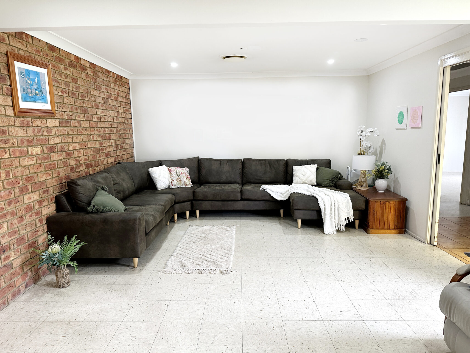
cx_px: 235
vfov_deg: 56.8
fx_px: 326
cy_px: 176
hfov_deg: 71.6
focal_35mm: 24
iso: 160
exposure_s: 1/100
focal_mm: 6.86
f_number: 1.78
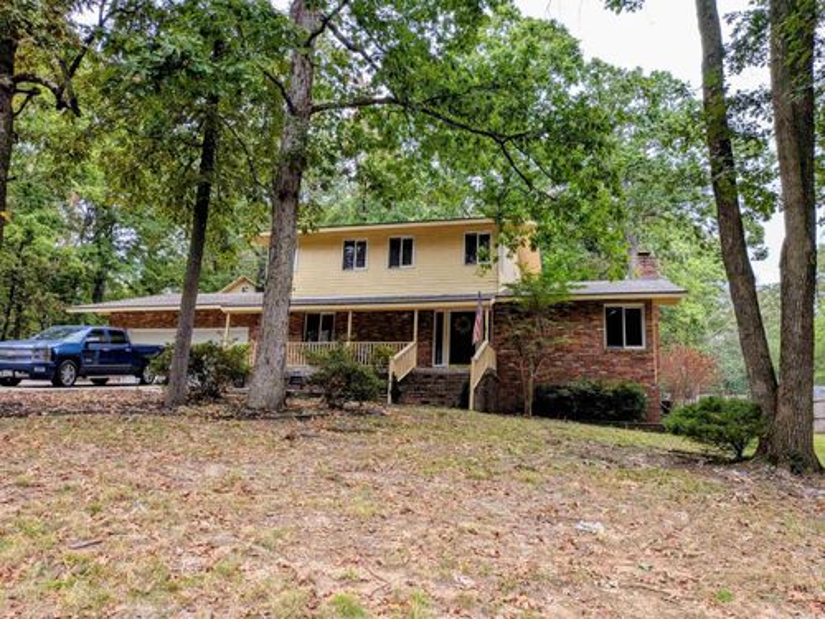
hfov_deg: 71.6
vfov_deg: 56.8
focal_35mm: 24
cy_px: 310
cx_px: 412
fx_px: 572
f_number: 1.7
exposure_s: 1/205
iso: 23
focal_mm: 4.53
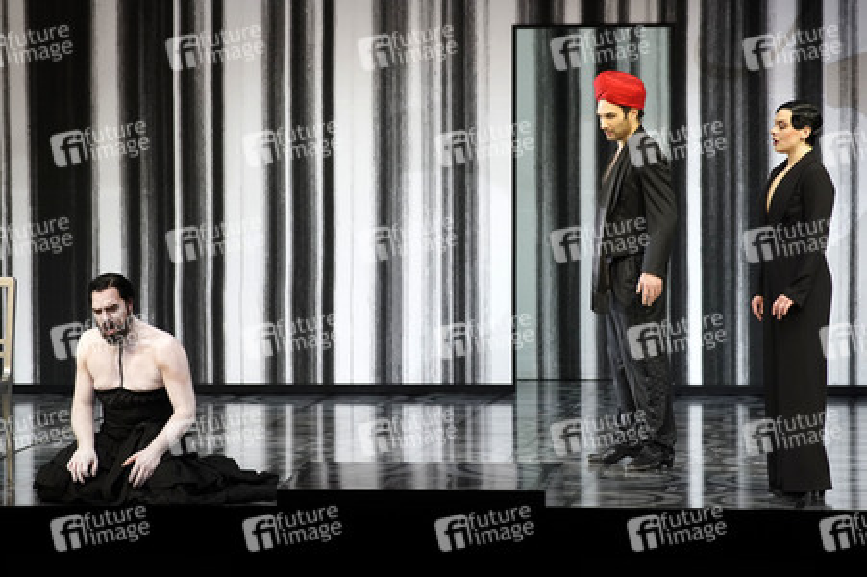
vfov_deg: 6.9
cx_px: 434
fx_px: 4813
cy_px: 288
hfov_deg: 10.3
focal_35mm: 200
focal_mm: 200
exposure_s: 1/400
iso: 1600
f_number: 5.6
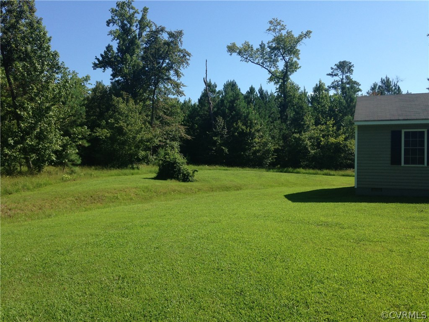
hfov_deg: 55.4
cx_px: 214
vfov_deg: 42.9
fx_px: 409
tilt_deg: +0.8
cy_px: 161
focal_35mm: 33
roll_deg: +0.8
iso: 50
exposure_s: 1/1261
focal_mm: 4.12
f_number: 2.4
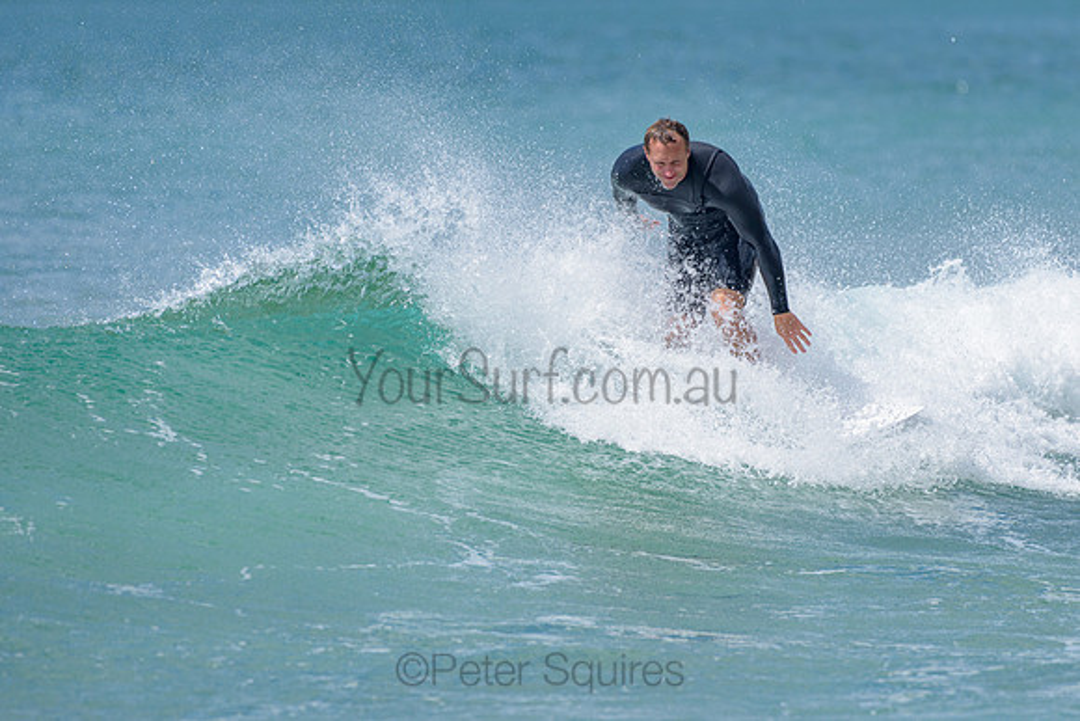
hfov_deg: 3.4
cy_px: 291
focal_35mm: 613
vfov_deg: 2.2
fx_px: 18403
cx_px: 642
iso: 250
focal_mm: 500
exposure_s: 1/2000
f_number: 5.6
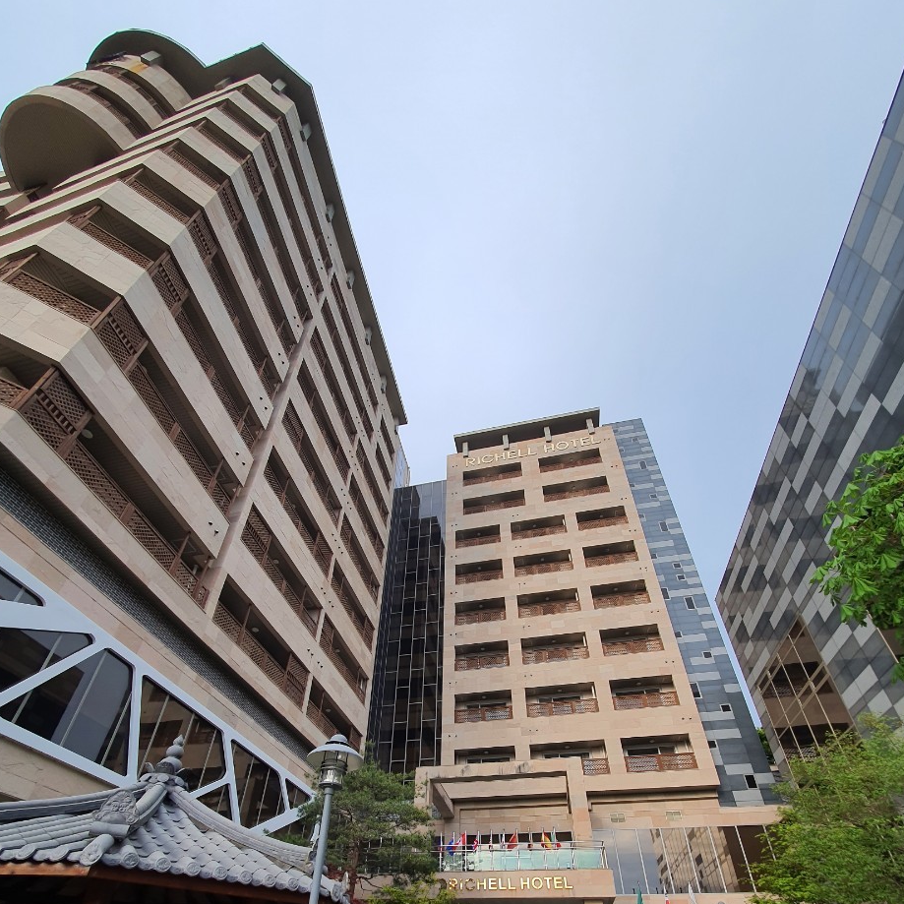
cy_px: 627
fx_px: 473
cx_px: 443
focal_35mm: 16
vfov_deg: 83.4
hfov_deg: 87.4
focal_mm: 1.8
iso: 50
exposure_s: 1/370
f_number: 2.2
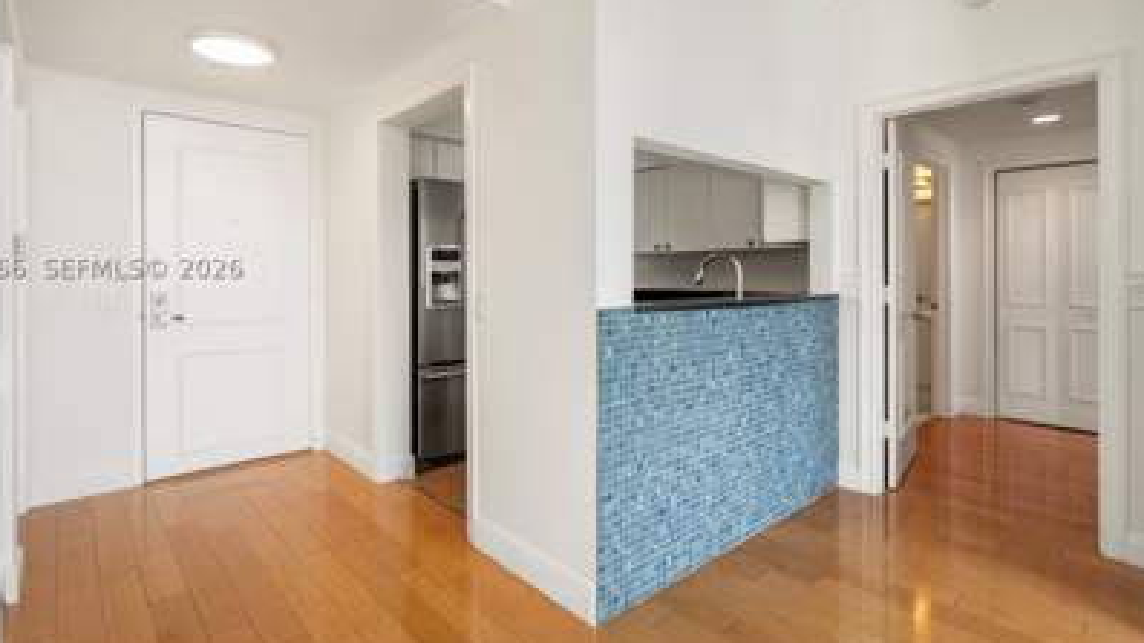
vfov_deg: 57.9
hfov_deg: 89.6
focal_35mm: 19
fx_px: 576
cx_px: 562
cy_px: 265
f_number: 8
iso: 400
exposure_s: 1/15
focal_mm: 15
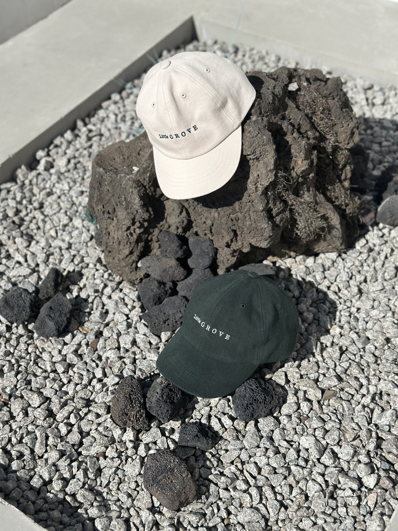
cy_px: 266
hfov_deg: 30.3
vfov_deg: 39.7
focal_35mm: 48
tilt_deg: -45.1
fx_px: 736
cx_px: 199
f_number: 1.78
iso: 100
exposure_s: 1/9804
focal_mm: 6.86
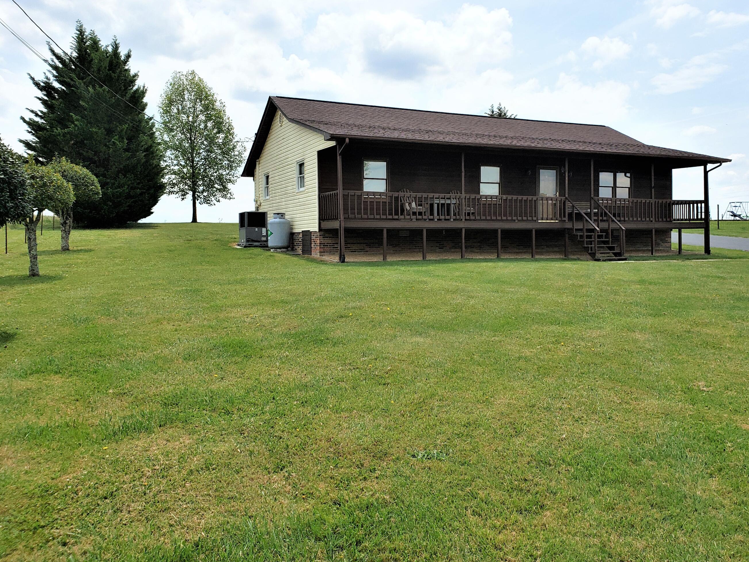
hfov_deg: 59.7
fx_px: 649
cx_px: 427
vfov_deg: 46.7
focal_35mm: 30
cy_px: 243
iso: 50
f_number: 2.4
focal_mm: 4.3
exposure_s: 1/2384
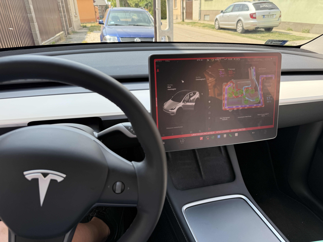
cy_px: 121
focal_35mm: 24
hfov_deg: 71.6
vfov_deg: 56.8
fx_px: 224
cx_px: 162
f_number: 1.78
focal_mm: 6.76
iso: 100
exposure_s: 1/849
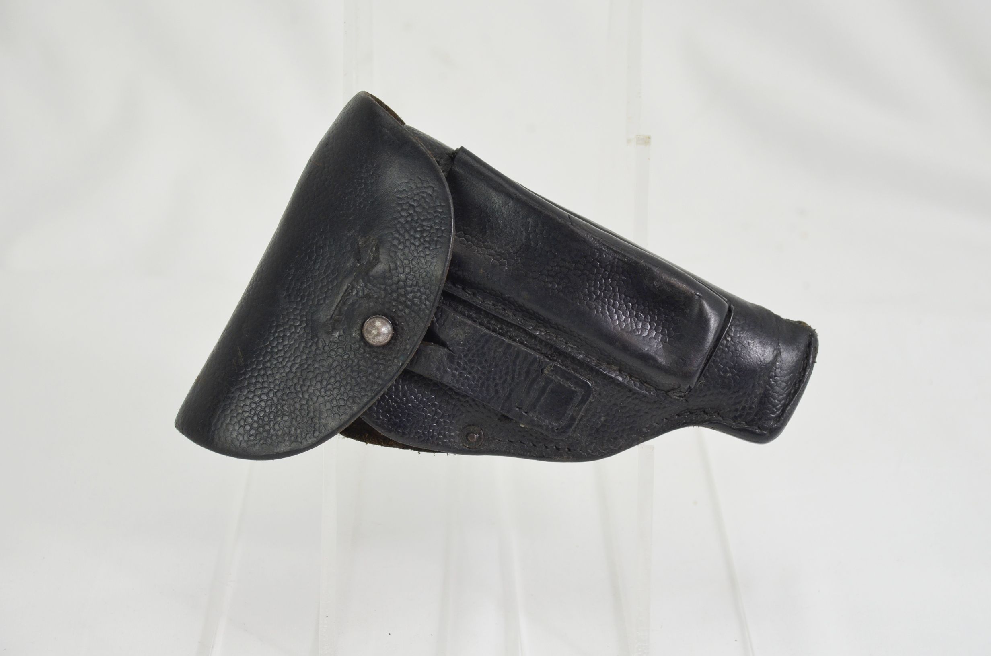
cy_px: 328
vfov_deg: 14.6
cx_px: 496
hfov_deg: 22.0
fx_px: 2555
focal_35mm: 93
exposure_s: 1/250
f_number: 5
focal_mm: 62
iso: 720
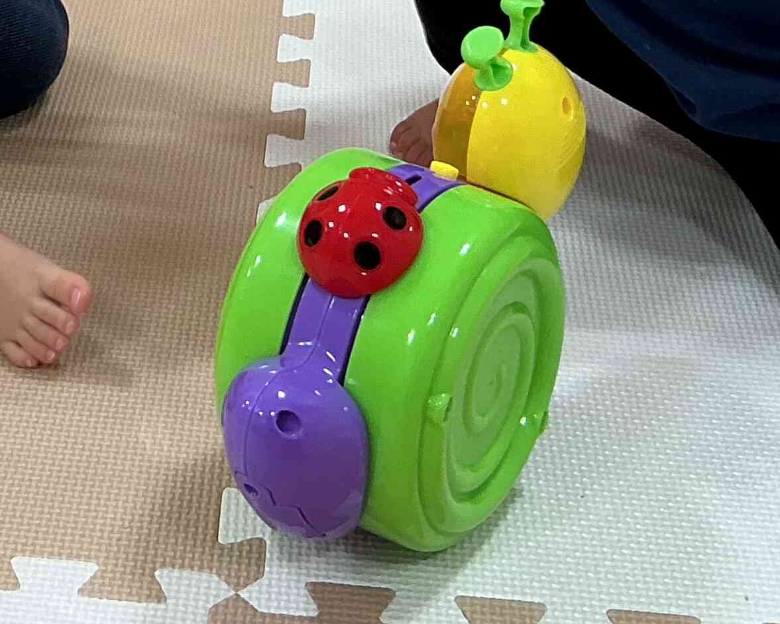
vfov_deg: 14.8
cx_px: 101
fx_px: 2239
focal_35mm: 97
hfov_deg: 19.5
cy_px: -298
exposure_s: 1/60
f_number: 1.8
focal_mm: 3
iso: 40
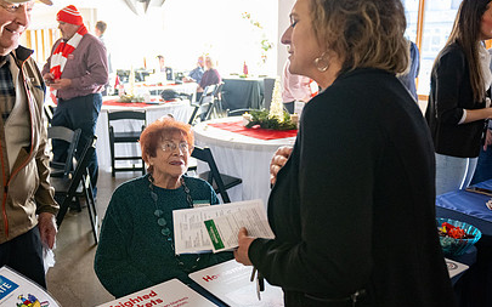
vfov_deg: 36.2
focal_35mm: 35
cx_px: 203
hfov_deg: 55.0
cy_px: 139
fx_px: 469
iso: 2000
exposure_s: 1/320
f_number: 2.8
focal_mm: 24
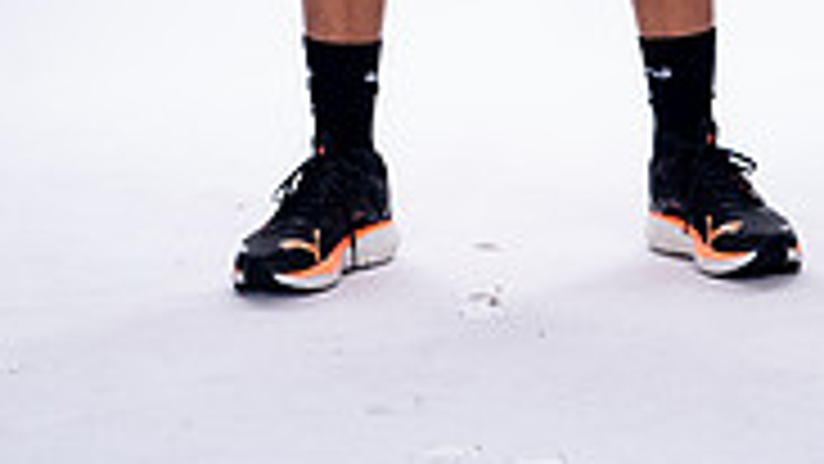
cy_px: -523
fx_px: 6905
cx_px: 549
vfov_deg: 3.8
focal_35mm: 316
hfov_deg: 6.8
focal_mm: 123
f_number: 5.6
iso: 800
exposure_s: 1/250
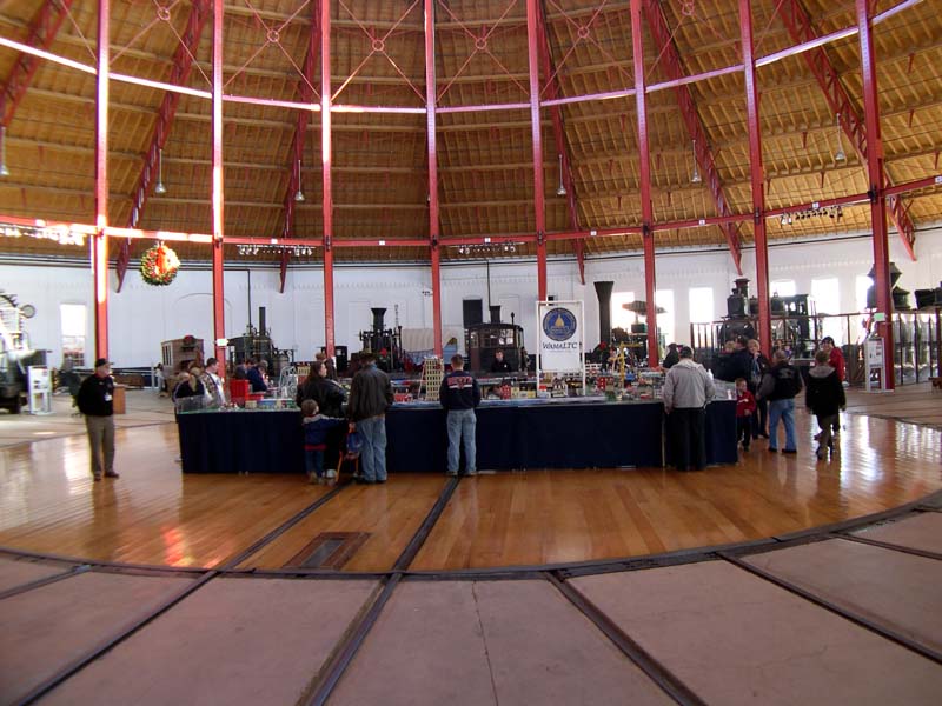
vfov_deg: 37.7
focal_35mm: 38
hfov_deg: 49.0
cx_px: 471
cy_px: 353
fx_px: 1034
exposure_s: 1/11.3
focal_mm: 8
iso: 100
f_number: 2.8
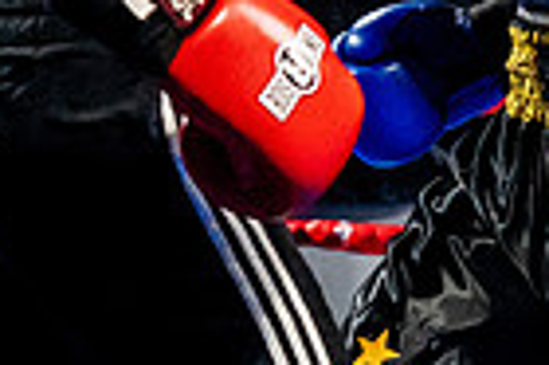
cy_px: -155
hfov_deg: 9.4
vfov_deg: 6.3
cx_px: 710
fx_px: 3290
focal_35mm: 216
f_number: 2.8
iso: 5000
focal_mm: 35
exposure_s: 1/800
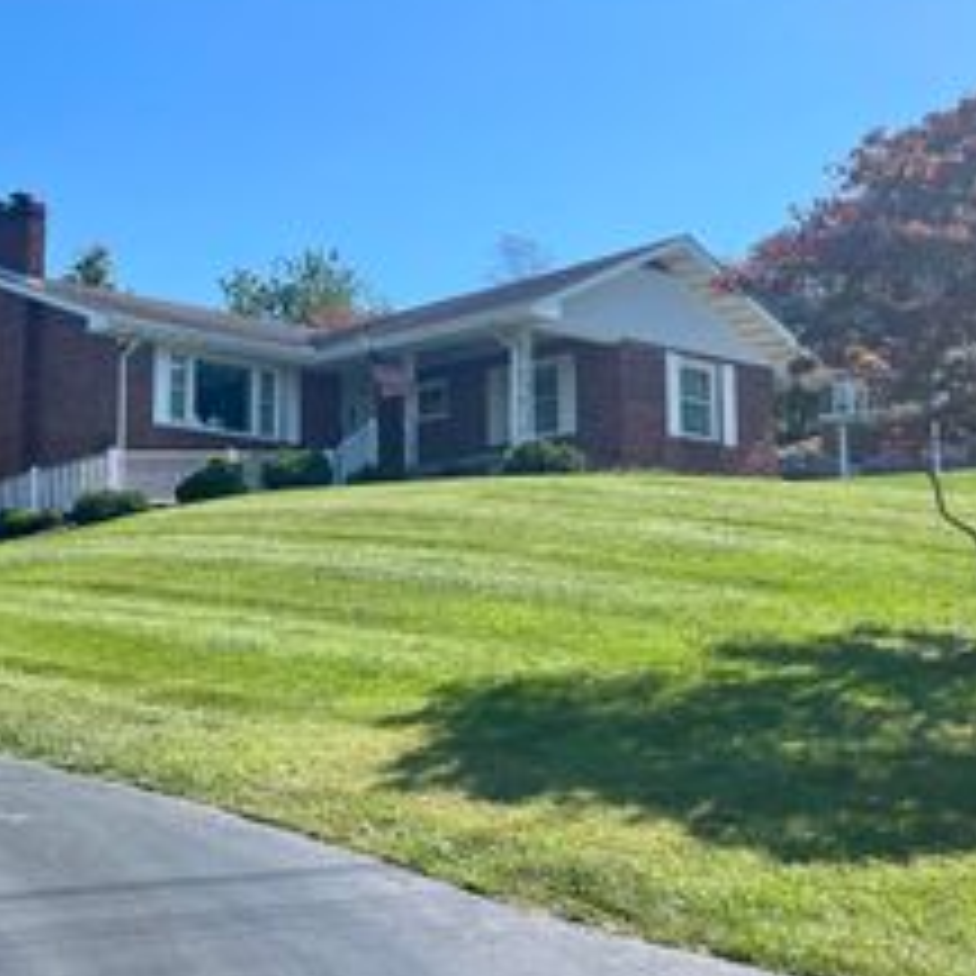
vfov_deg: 33.4
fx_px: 1627
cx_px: -36
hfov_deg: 30.6
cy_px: 488
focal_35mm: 51
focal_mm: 5.1
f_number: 1.6
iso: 32
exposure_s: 1/2597
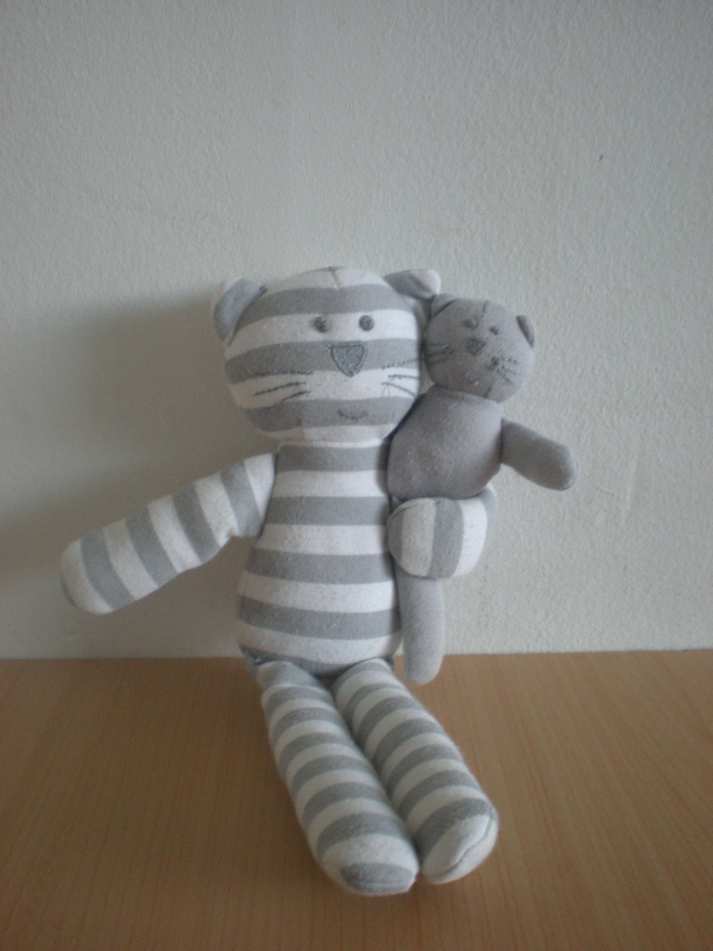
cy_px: 481
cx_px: 362
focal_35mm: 39
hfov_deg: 36.8
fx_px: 1071
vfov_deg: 47.9
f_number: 3.1
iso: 200
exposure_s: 1/22.2
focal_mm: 6.3
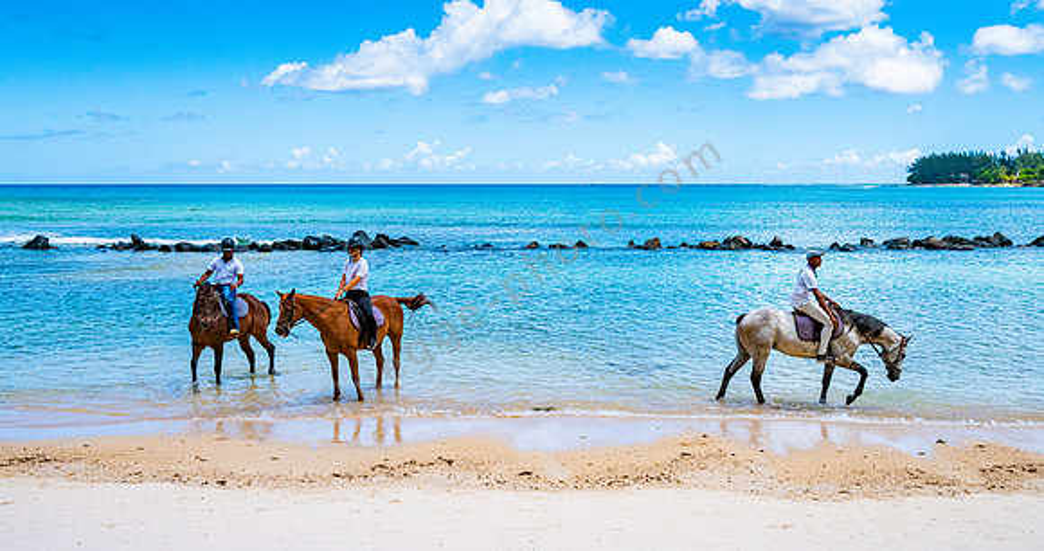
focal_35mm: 38
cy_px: 333
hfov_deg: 53.8
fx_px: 1029
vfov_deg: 29.9
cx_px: 522
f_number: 8
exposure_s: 1/6400
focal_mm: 35
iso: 2000
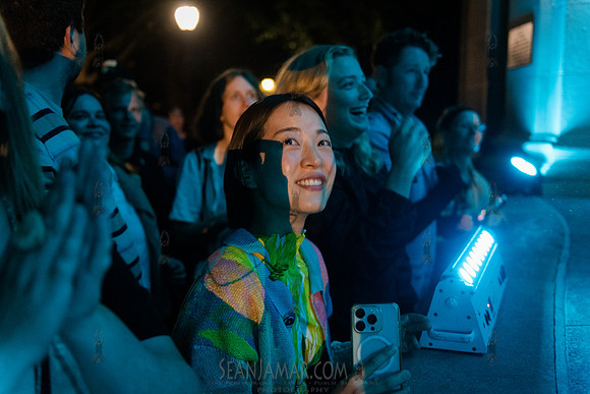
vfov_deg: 36.9
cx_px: 295
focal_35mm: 36
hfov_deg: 53.1
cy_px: 197
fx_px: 590
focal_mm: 36
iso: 8000
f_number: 2.8
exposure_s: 1/125
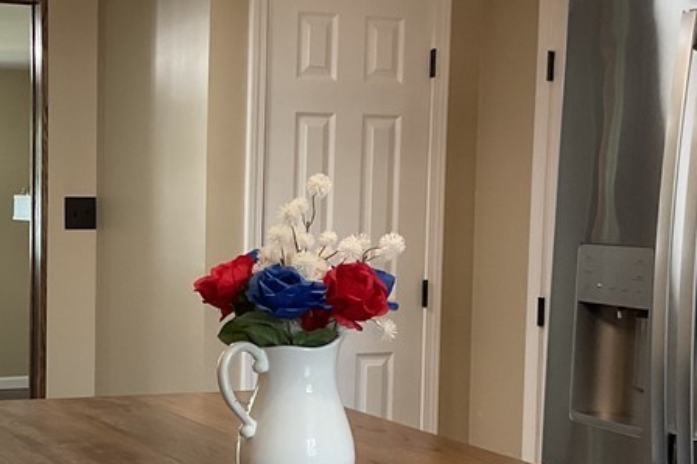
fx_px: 1335
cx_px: 120
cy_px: 321
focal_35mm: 69
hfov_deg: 28.5
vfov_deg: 19.6
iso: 64
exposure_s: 1/60
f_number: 1.8
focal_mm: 3
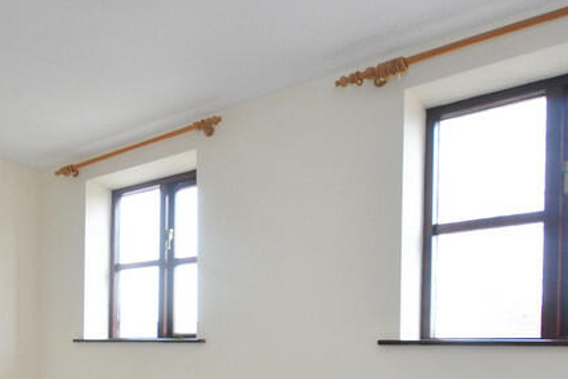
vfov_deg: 32.5
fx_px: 568
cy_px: 416
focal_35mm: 36
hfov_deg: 49.5
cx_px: 100
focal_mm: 10
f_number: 4
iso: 400
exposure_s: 1/30
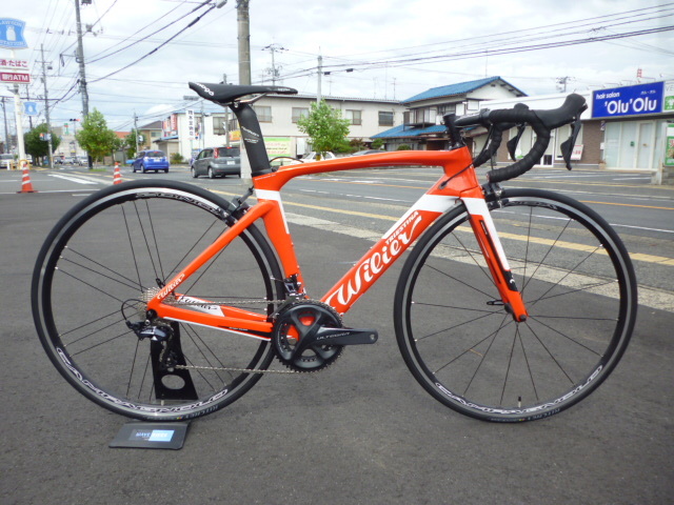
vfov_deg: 49.7
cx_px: 337
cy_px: 252
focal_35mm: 28
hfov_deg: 63.4
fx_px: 545
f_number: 3.1
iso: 100
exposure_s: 1/320
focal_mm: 5
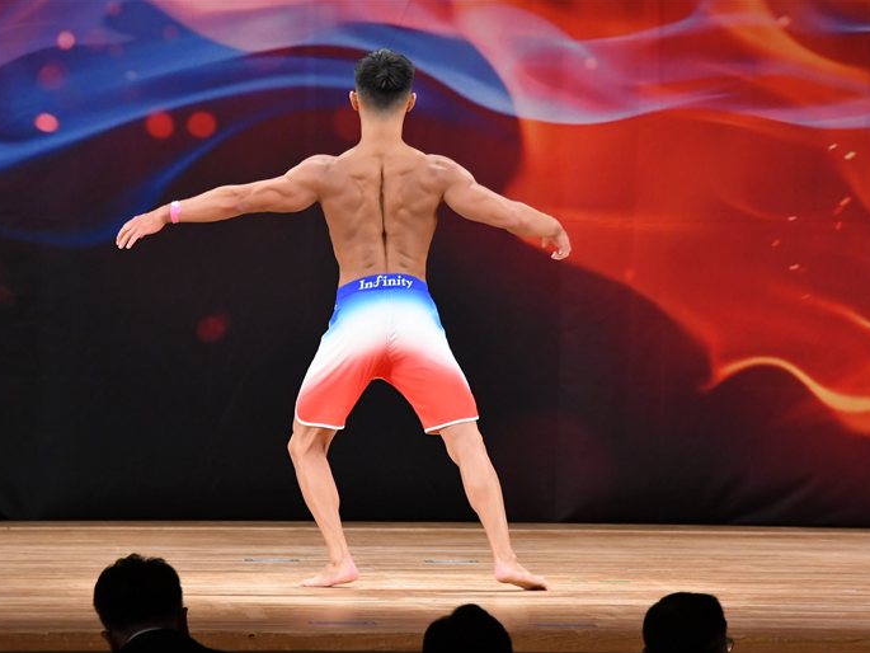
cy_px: 326
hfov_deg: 7.6
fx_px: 6561
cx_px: 399
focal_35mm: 261
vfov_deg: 5.7
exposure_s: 1/400
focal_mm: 160
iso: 3200
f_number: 5.6
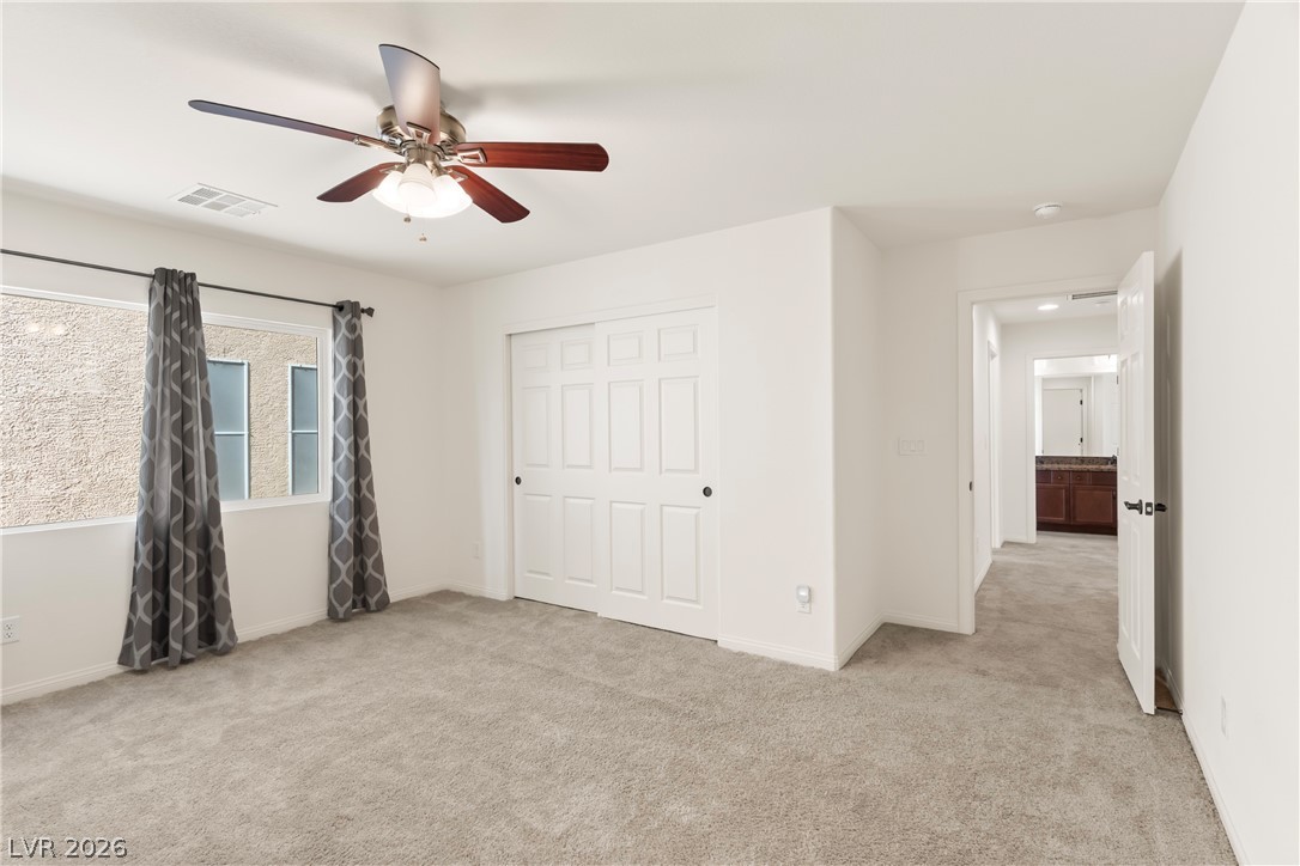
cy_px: 433
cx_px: 650
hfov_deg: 93.3
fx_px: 614
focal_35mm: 17
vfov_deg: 70.4
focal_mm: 17
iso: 400
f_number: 8
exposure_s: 1/1.25
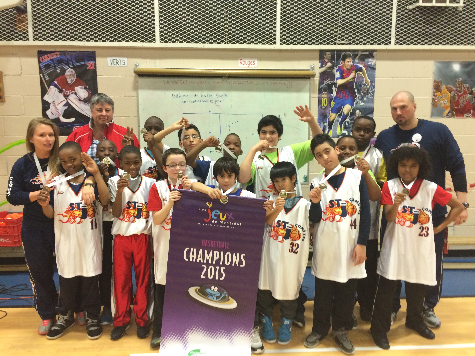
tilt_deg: -9.9
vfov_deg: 48.2
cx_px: 238
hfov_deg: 61.7
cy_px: 178
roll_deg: -0.2
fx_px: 398
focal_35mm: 29
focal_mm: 4.15
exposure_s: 1/30
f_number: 2.2
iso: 200
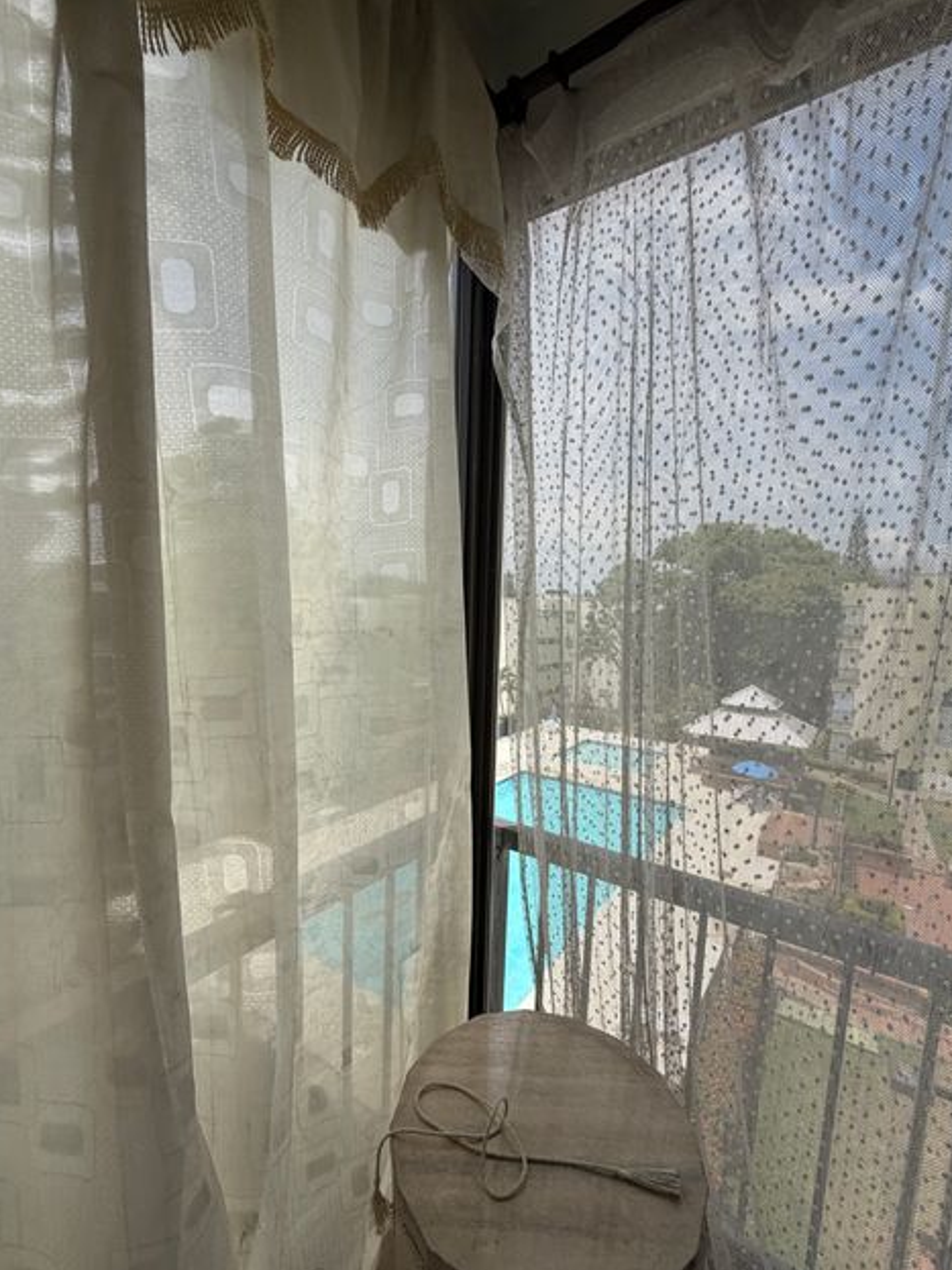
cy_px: 678
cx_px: 459
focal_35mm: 15
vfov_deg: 98.0
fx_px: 550
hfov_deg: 81.7
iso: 40
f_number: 2.2
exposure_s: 1/770
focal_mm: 2.22
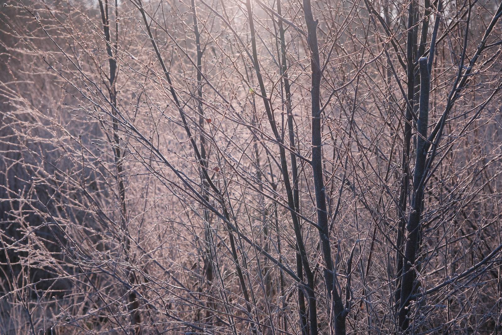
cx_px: 251
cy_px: 168
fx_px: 976
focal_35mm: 70
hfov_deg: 28.8
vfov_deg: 19.5
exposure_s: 1/900
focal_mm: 46.6
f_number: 5.6
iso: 640
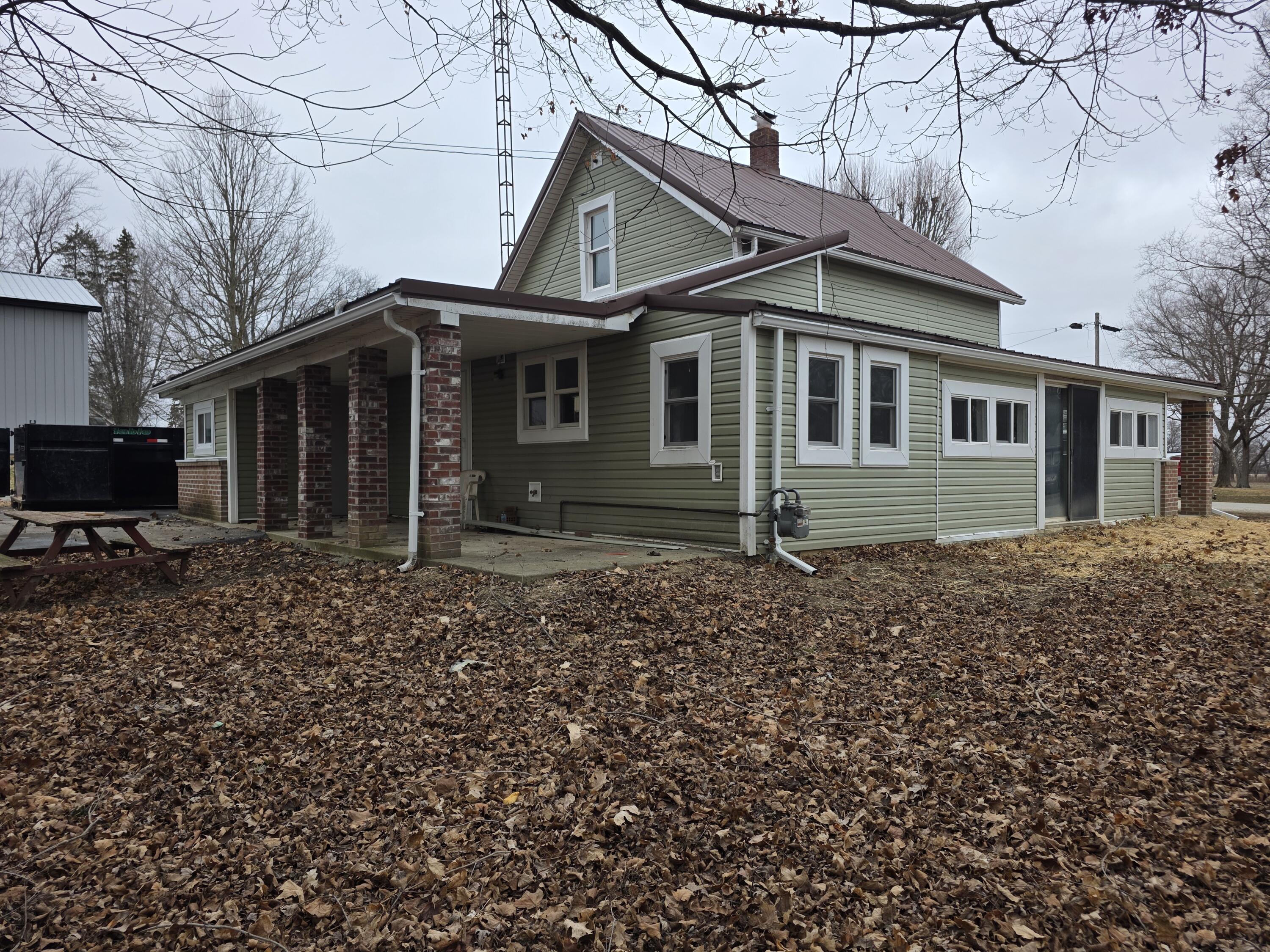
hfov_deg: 73.9
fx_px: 844
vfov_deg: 58.9
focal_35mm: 23
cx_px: 635
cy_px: 476
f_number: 1.7
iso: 80
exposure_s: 1/2277
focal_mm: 6.3
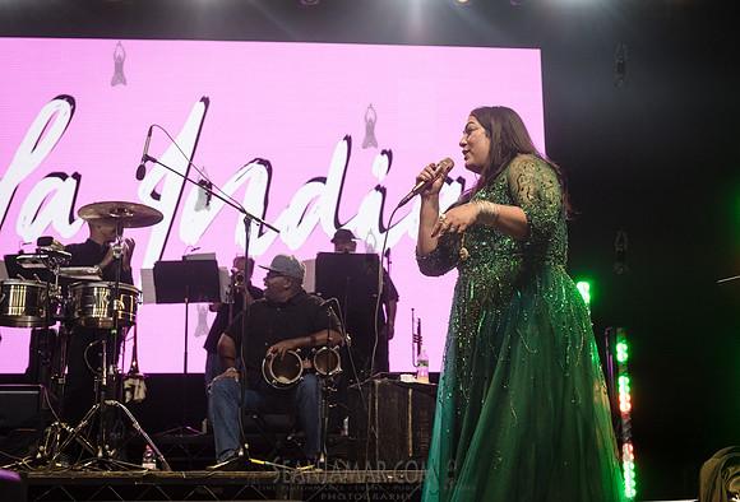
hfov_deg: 35.5
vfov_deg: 24.5
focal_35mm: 56
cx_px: 419
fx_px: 1155
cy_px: 223
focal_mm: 48
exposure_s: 1/1600
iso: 2500
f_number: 4
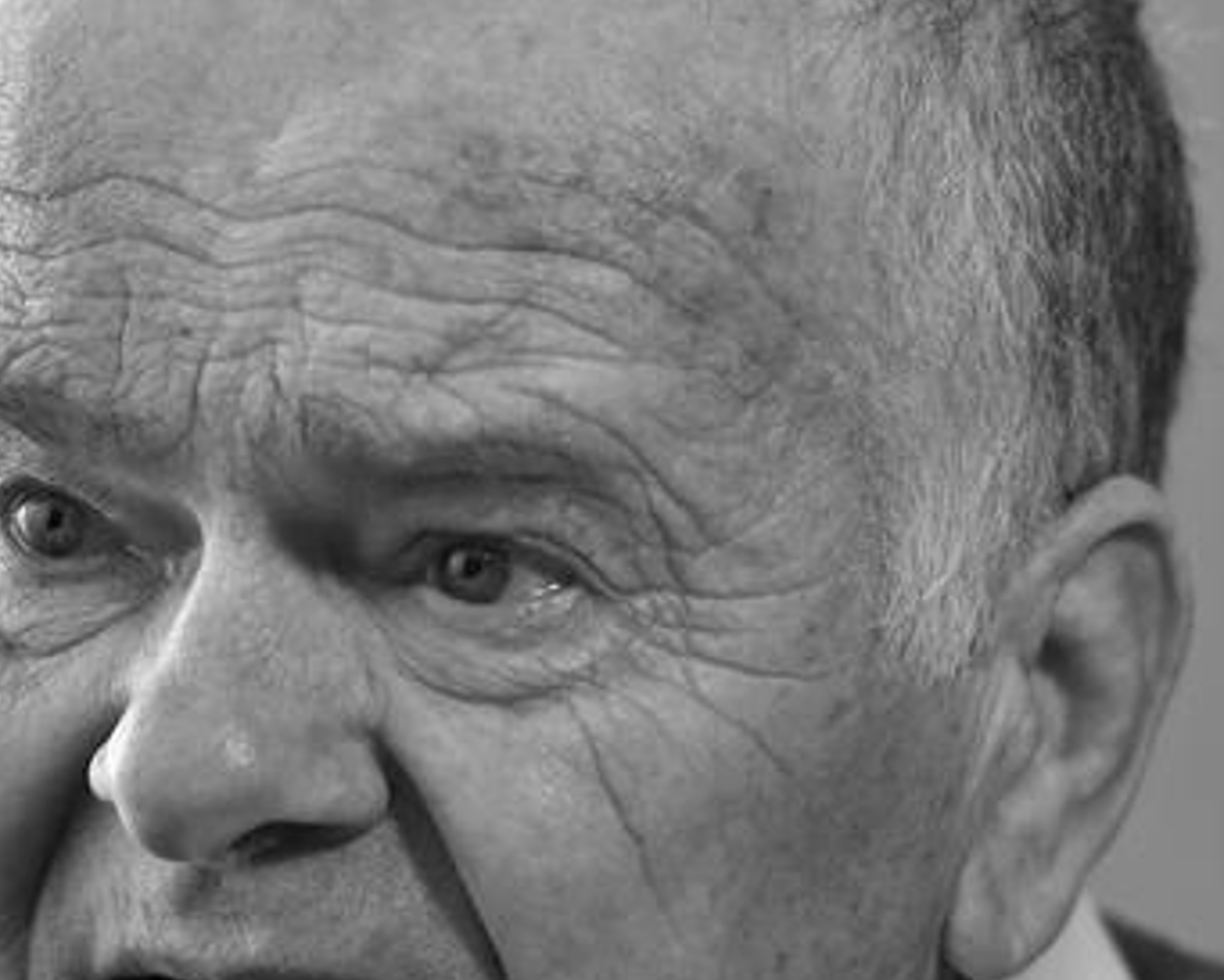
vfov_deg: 3.6
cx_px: 233
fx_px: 15690
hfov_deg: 4.5
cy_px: 729
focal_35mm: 433
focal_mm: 175
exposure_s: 1/320
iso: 800
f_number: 4
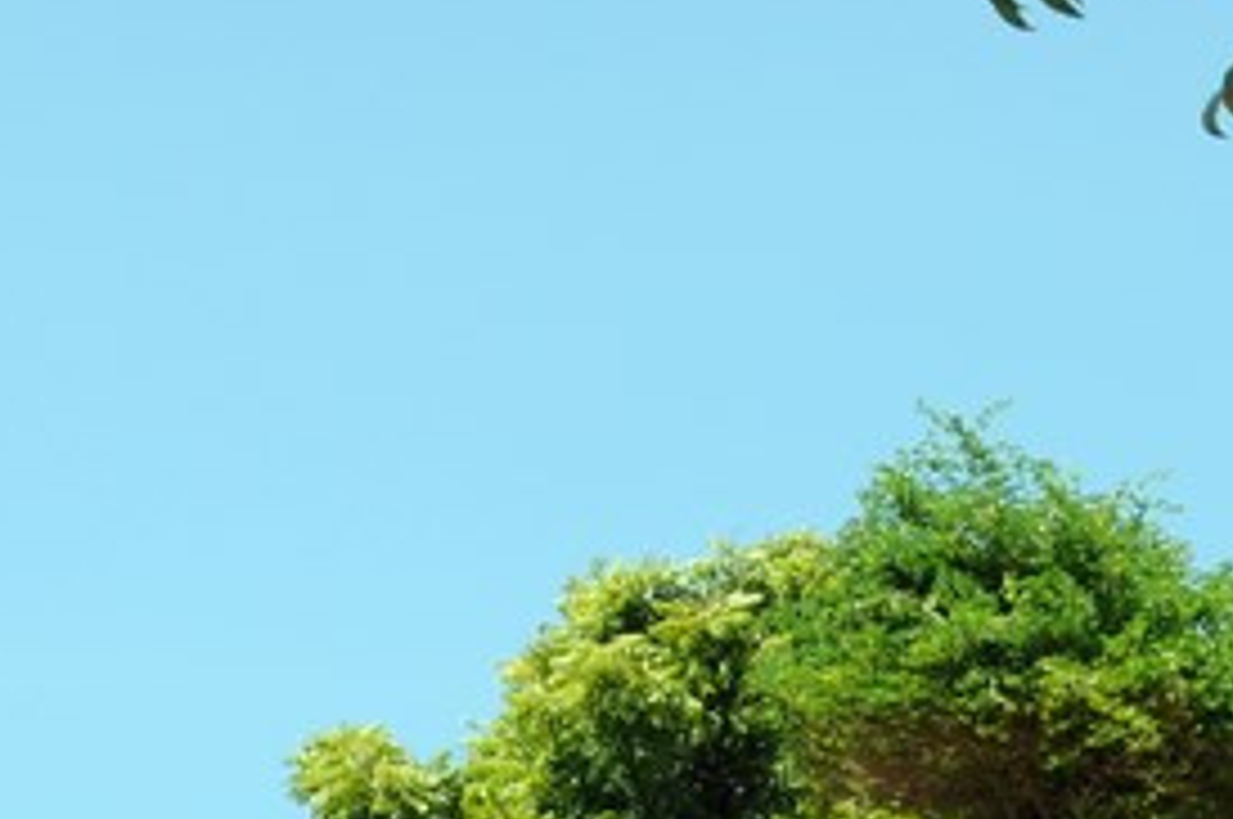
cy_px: 1161
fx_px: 9647
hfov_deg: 7.3
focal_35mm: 282
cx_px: 1222
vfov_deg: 4.8
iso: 250
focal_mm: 38
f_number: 6.3
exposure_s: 1/500
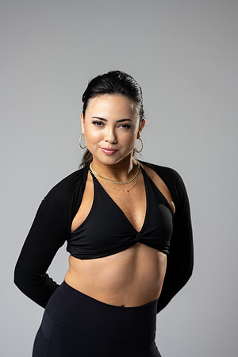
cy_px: 178
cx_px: 119
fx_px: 843
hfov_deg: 16.1
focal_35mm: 85
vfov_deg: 23.9
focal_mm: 85
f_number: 2.8
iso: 200
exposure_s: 1/125
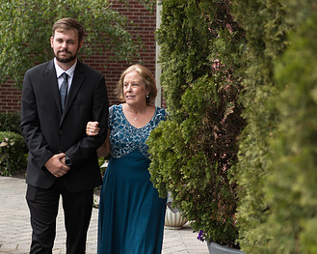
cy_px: 172
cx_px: 123
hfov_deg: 22.2
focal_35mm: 86
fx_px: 807
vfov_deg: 17.8
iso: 64
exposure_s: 1/500
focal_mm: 52
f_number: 2.8
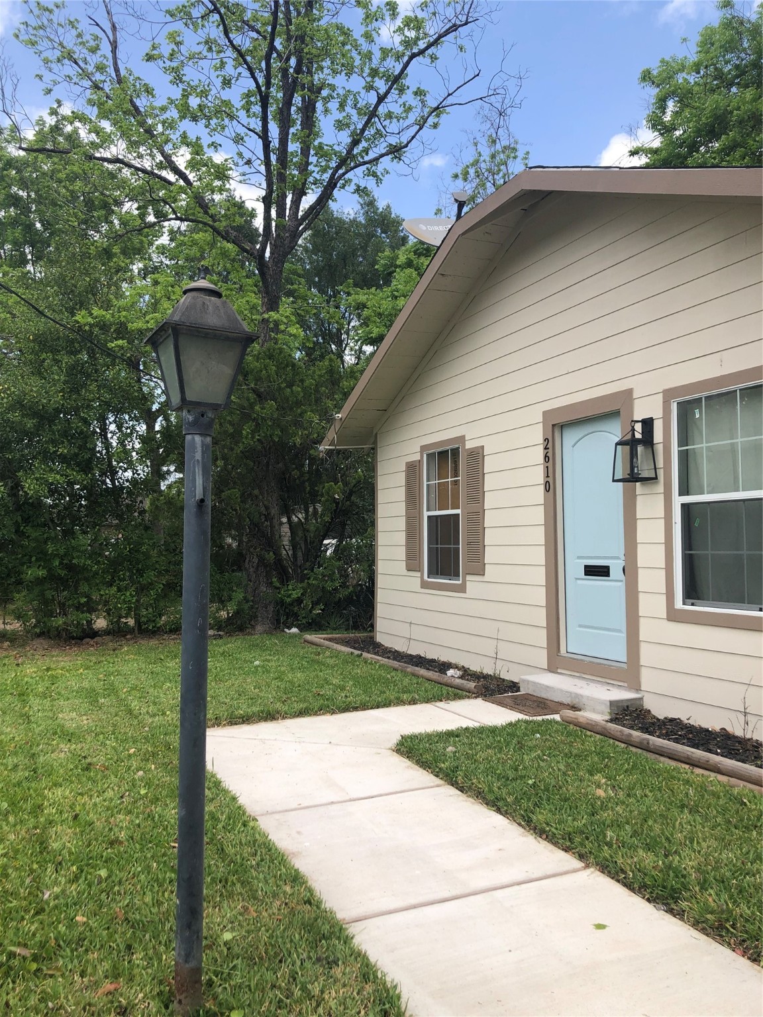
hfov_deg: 49.7
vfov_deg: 63.4
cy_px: 508
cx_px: 382
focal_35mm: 28
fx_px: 823
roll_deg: +0.7
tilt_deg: +1.3
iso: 20
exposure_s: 1/1263
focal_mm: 3.99
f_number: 1.8
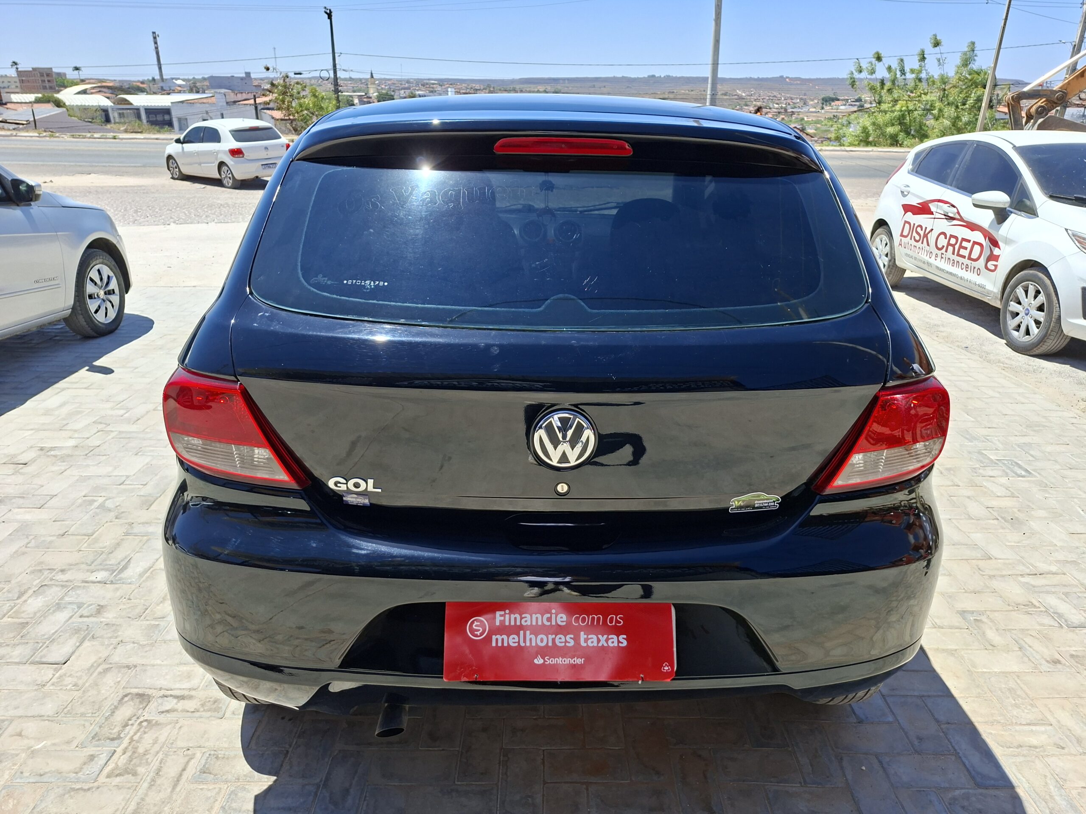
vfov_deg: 58.9
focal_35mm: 23
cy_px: 407
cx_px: 543
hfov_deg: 73.9
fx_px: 722
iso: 50
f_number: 1.8
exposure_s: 1/1748
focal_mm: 5.54
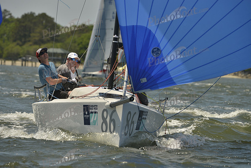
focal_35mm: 330
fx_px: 2301
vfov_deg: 4.2
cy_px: 84
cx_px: 126
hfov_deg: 6.2
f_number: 9
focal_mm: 330
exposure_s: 1/1600
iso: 280
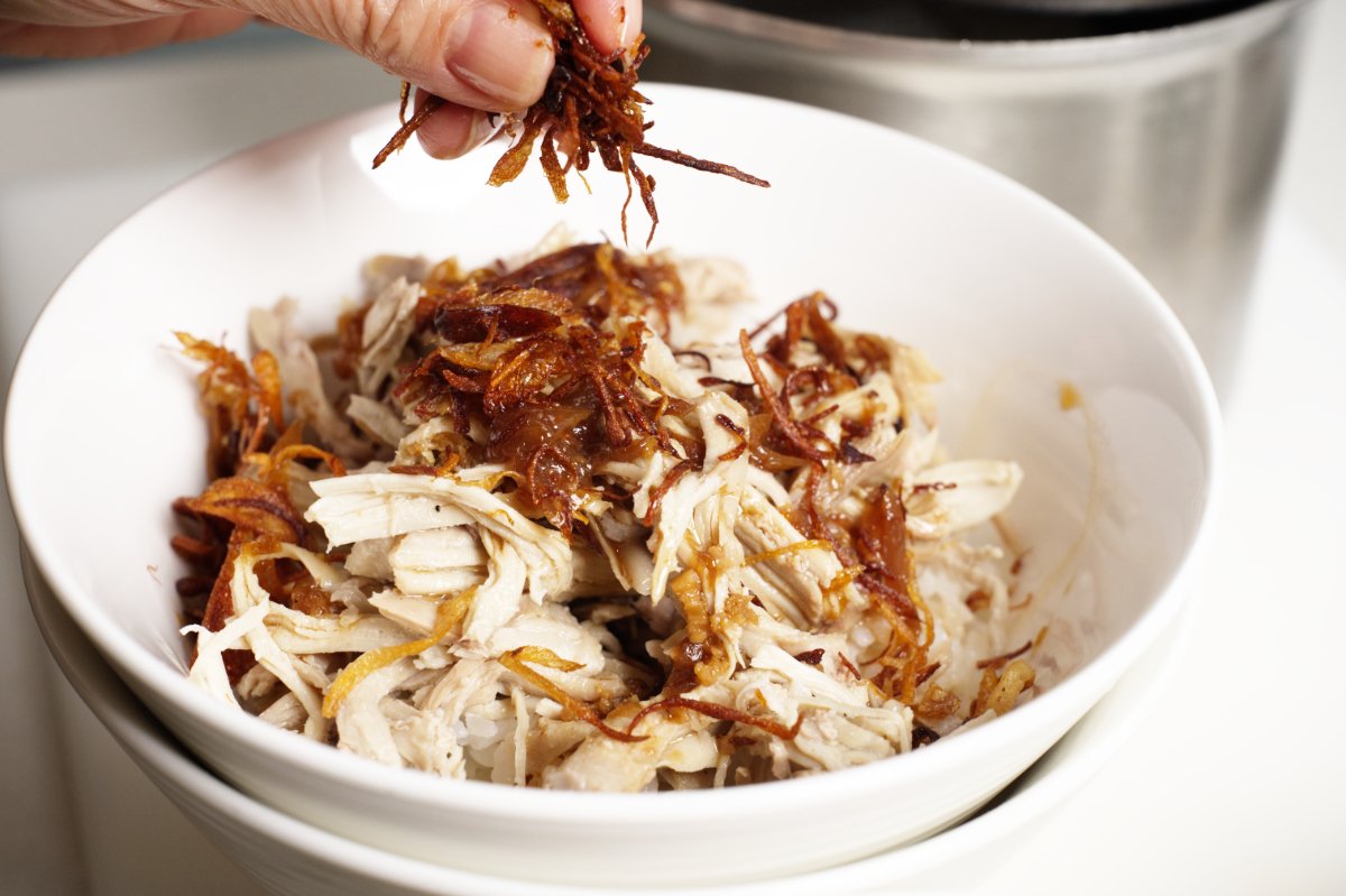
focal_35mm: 70
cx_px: 673
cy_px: 448
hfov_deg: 28.9
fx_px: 2616
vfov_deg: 19.4
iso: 1000
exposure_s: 1/1000
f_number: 8
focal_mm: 70
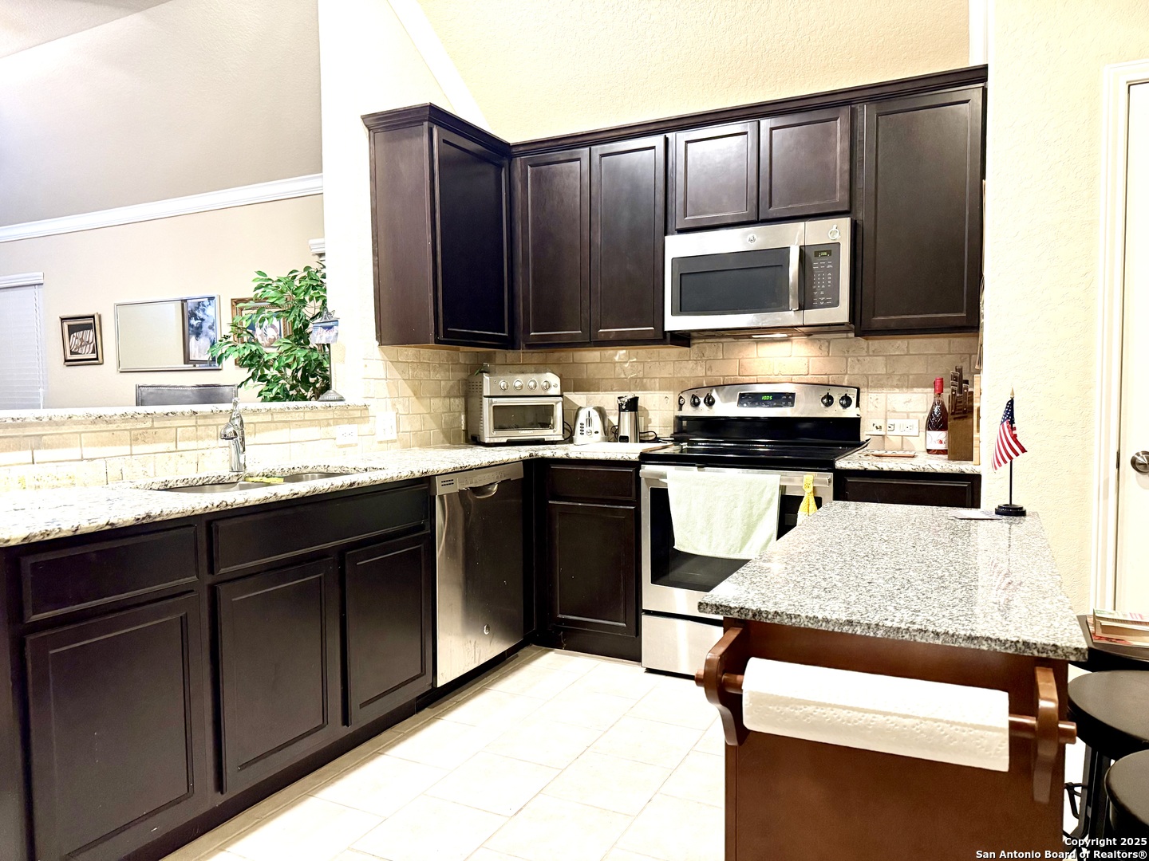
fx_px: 797
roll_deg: +0.3
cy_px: 430
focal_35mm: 24
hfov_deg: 71.6
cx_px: 574
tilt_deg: -1.0
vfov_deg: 56.8
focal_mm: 6.76
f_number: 1.78
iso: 800
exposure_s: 1/60
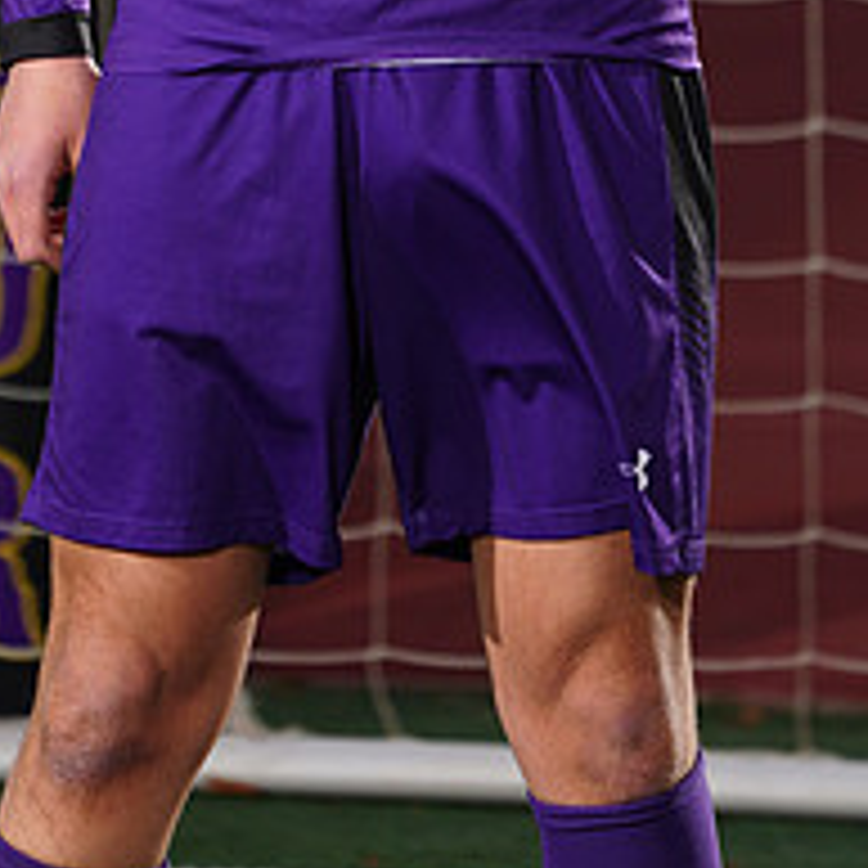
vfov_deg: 1.9
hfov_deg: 1.9
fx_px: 25731
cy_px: -400
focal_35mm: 907
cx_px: 313
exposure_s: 1/200
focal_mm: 355
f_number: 7.1
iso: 200
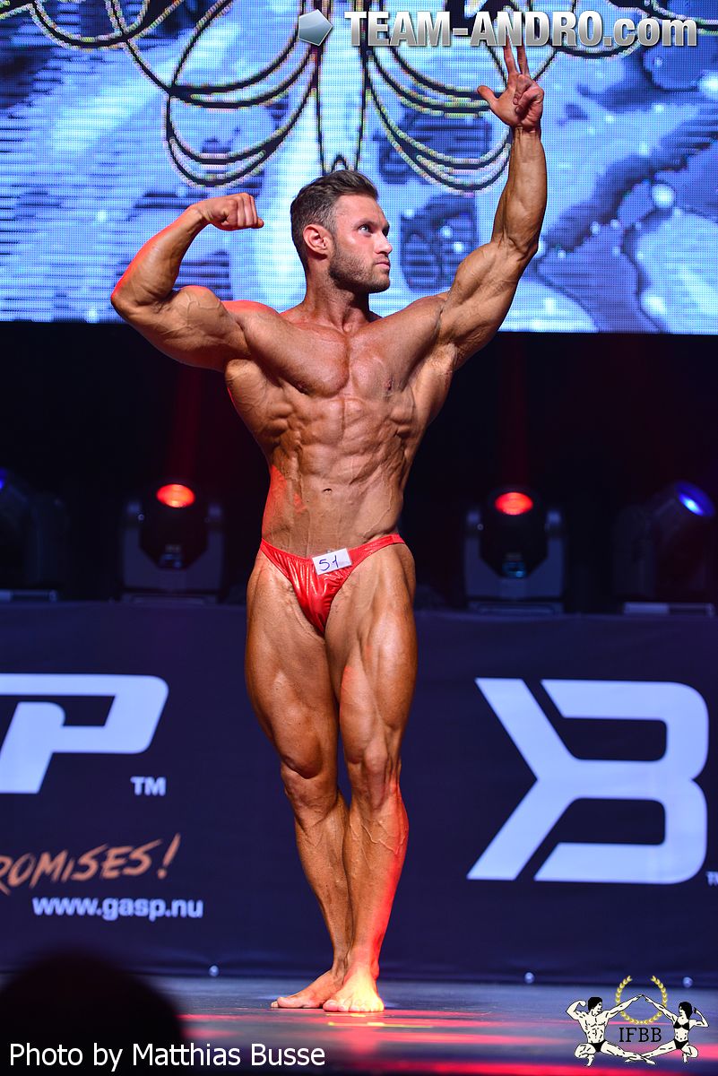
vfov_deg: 18.3
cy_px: 538
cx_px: 359
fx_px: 3348
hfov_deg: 12.2
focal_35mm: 112
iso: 640
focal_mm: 112
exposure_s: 1/200
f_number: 3.2
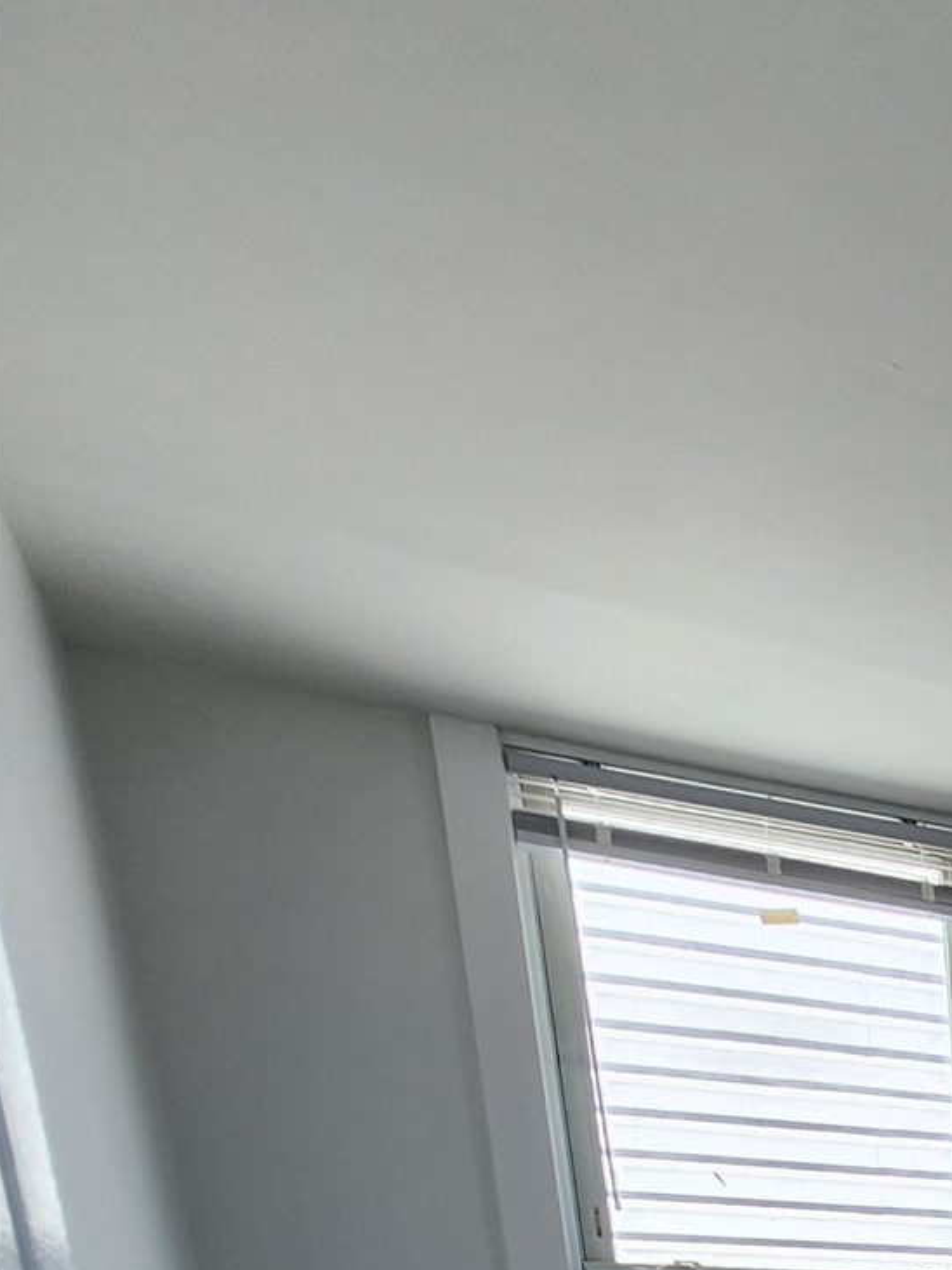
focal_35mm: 41
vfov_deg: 30.9
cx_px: 1491
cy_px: 1791
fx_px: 1504
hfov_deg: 25.0
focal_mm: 1.74
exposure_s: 1/60
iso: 32
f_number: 2.2
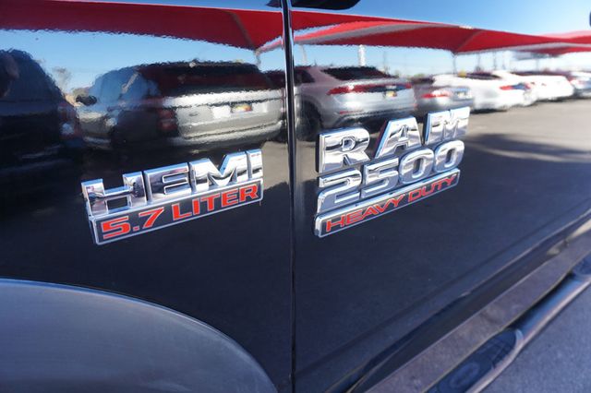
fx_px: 394
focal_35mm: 24
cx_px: 296
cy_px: 196
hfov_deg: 73.8
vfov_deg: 53.1
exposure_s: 1/60
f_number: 4
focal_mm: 16
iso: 125
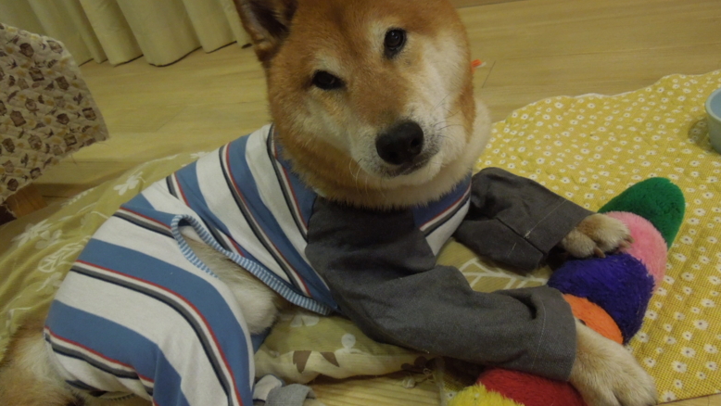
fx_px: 535
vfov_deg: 41.5
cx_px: 366
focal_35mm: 28
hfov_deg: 67.9
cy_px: 184
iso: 640
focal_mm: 4.5
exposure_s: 1/30
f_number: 3.3
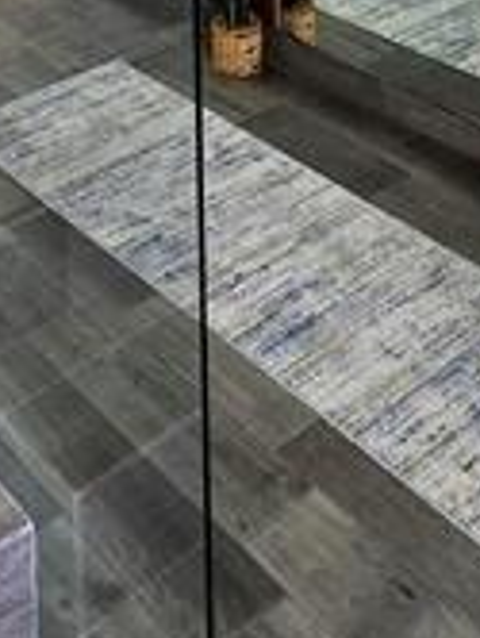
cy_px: -507
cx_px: 165
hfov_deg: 24.4
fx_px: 1106
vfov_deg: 21.4
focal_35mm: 60
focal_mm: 2.2
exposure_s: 1/60
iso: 125
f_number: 2.2
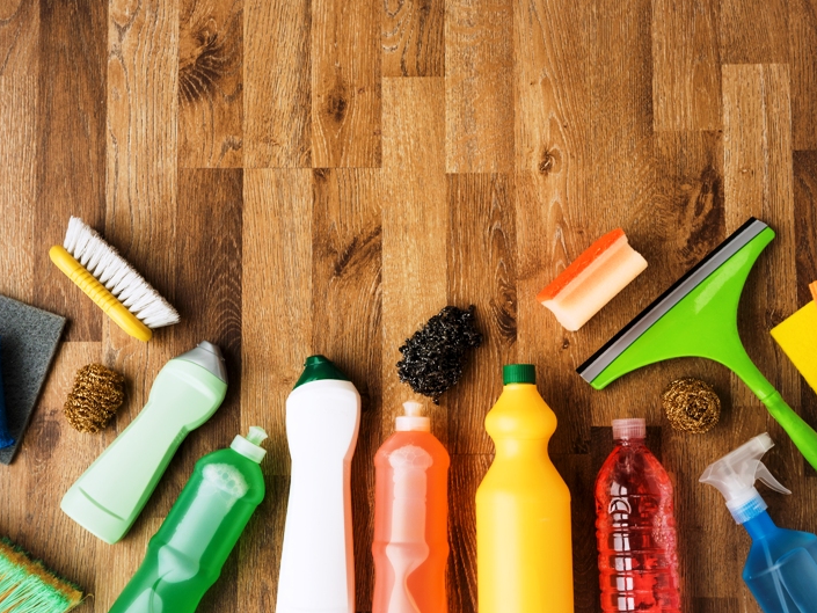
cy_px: 307
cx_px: 435
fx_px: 1416
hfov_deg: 32.2
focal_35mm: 60
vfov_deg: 24.4
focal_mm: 55
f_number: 5.6
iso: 400
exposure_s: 1/125
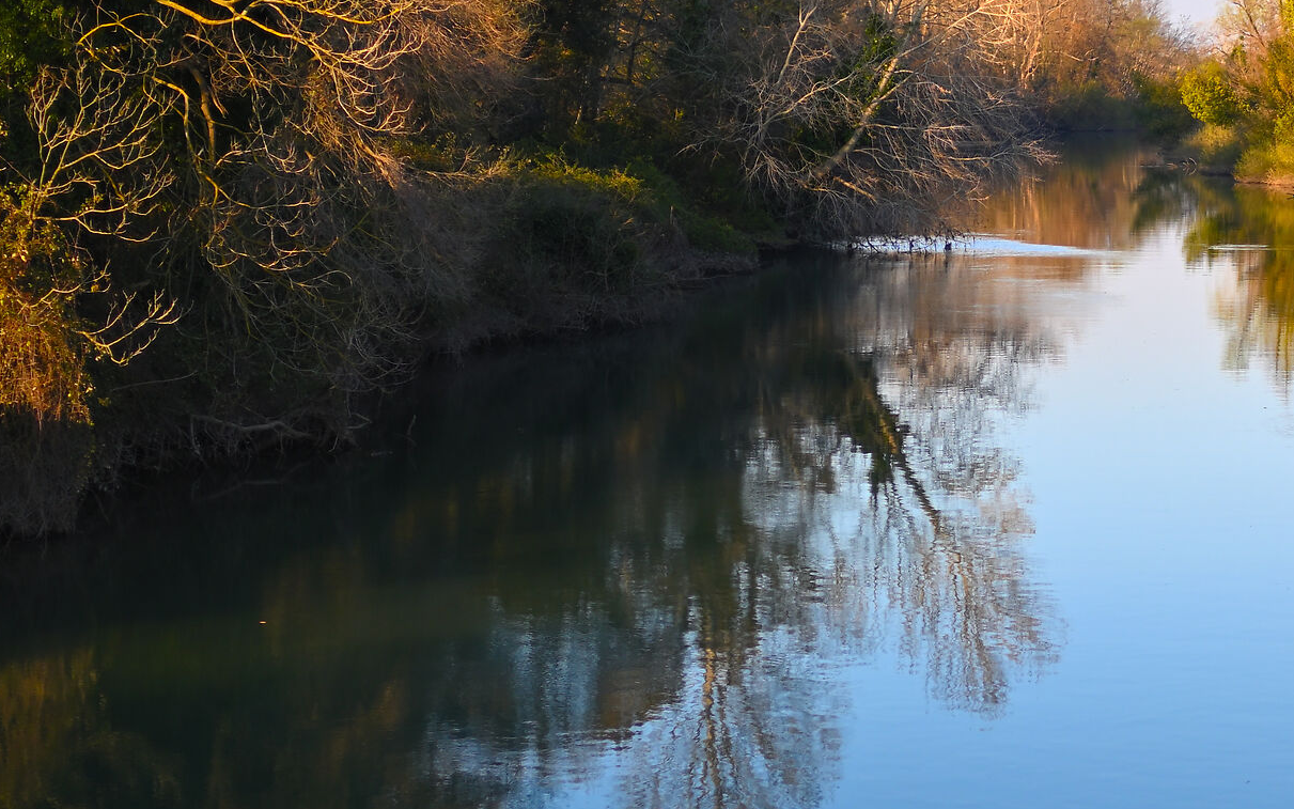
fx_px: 3739
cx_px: 1233
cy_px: 295
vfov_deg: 12.3
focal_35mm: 106
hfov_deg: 19.2
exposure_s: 1/1000
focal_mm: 35
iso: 100
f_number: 1.4
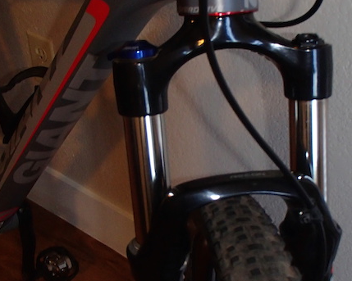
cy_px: 139
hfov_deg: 36.5
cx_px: 213
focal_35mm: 51
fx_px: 531
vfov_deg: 29.7
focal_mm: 5
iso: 400
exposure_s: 1/30
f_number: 3.9
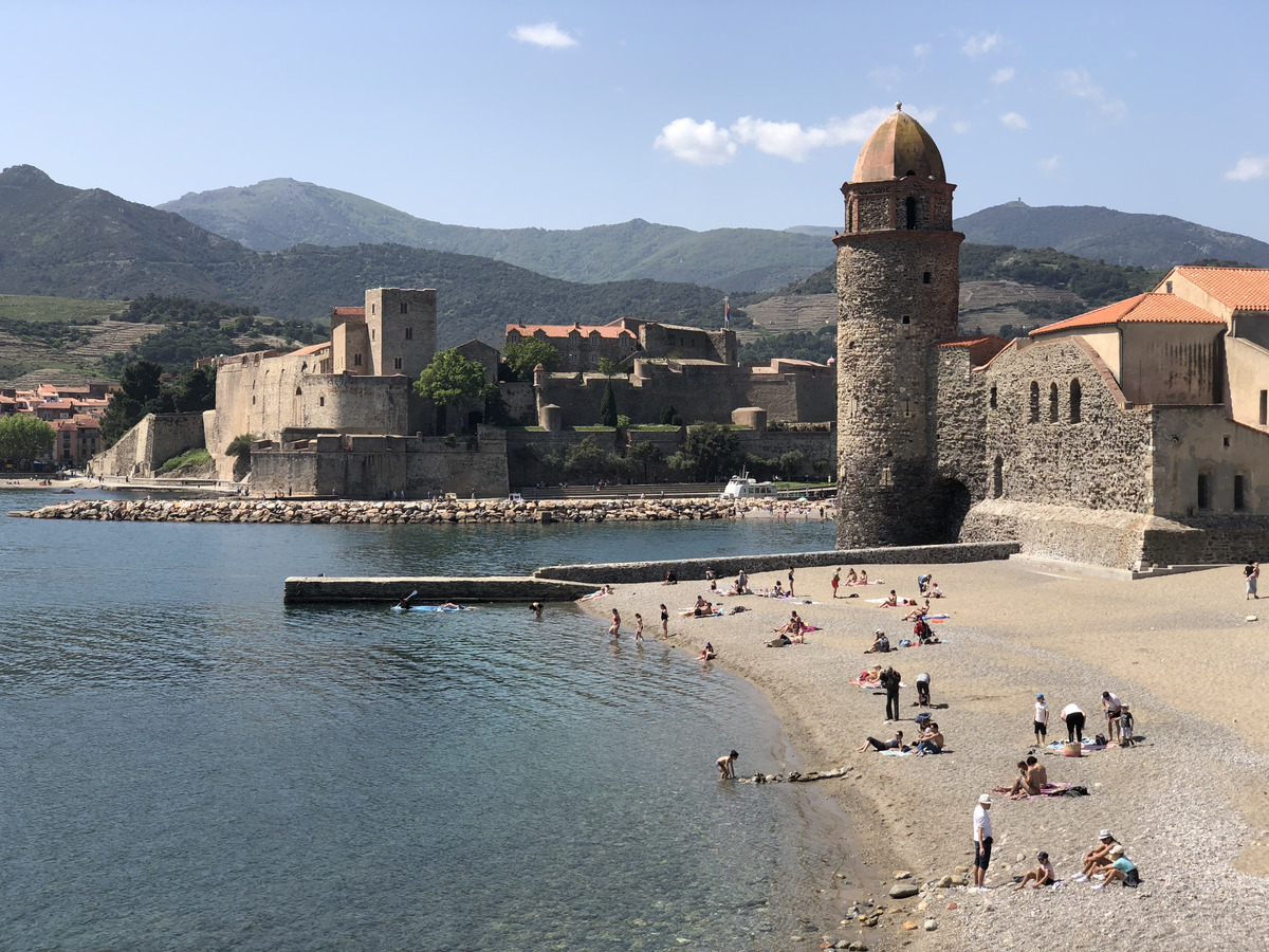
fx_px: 1906
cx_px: 634
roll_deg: +0.5
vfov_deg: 28.0
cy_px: 476
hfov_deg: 36.8
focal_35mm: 52
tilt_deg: +0.4
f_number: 2.4
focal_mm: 6
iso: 16
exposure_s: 1/1066
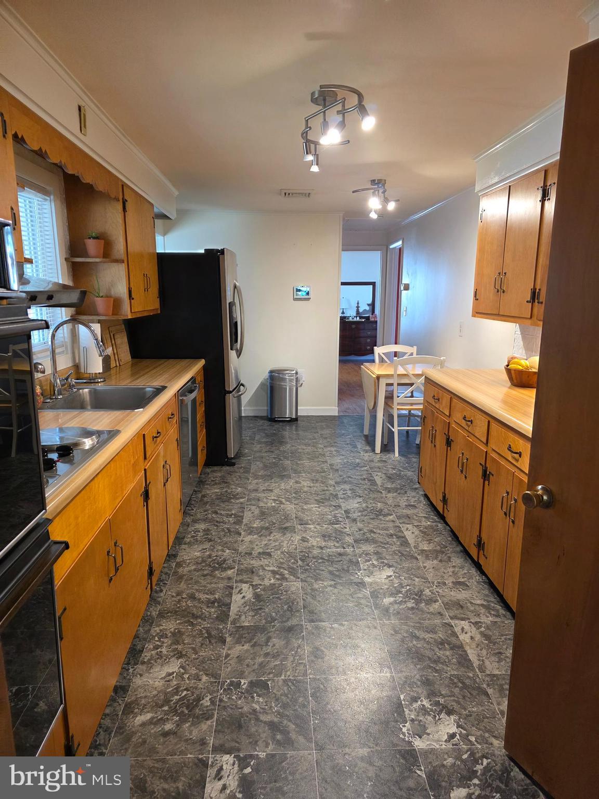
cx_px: 300
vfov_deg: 73.9
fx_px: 531
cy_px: 400
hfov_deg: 58.9
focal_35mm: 23
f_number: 1.7
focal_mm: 6.3
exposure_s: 1/120
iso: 320
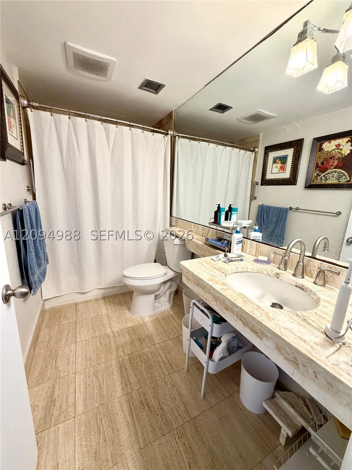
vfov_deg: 102.1
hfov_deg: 85.7
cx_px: 176
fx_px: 190
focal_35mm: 14
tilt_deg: -11.8
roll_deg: -2.1
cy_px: 235
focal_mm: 2.22
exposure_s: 1/120
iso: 250
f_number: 2.2
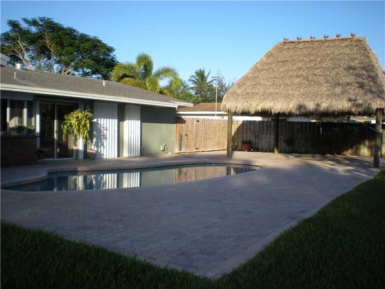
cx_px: 192
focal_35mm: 38
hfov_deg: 49.0
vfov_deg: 37.7
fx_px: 423
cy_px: 144
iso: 64
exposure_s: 1/297
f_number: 4.6
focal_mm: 6.3
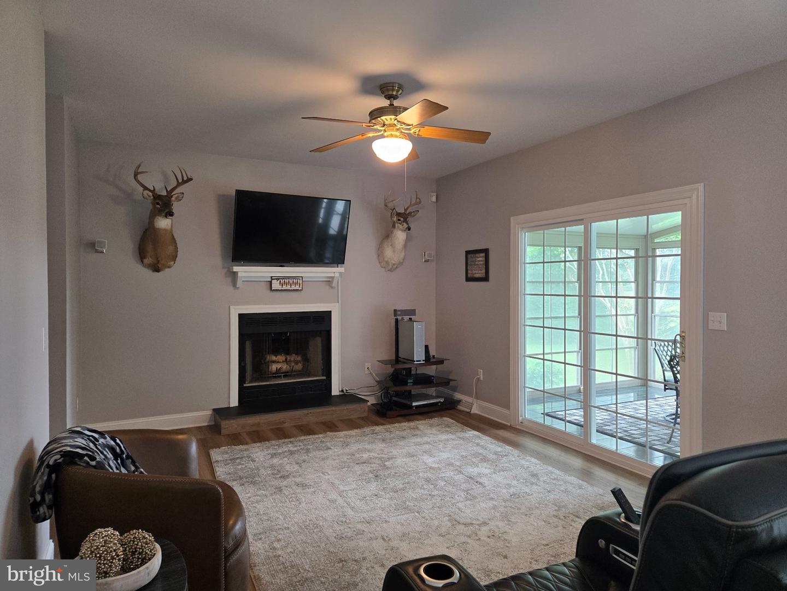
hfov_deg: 73.9
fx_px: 523
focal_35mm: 23
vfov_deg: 58.9
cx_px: 394
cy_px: 296
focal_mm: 5.4
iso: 250
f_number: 1.8
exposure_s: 1/120
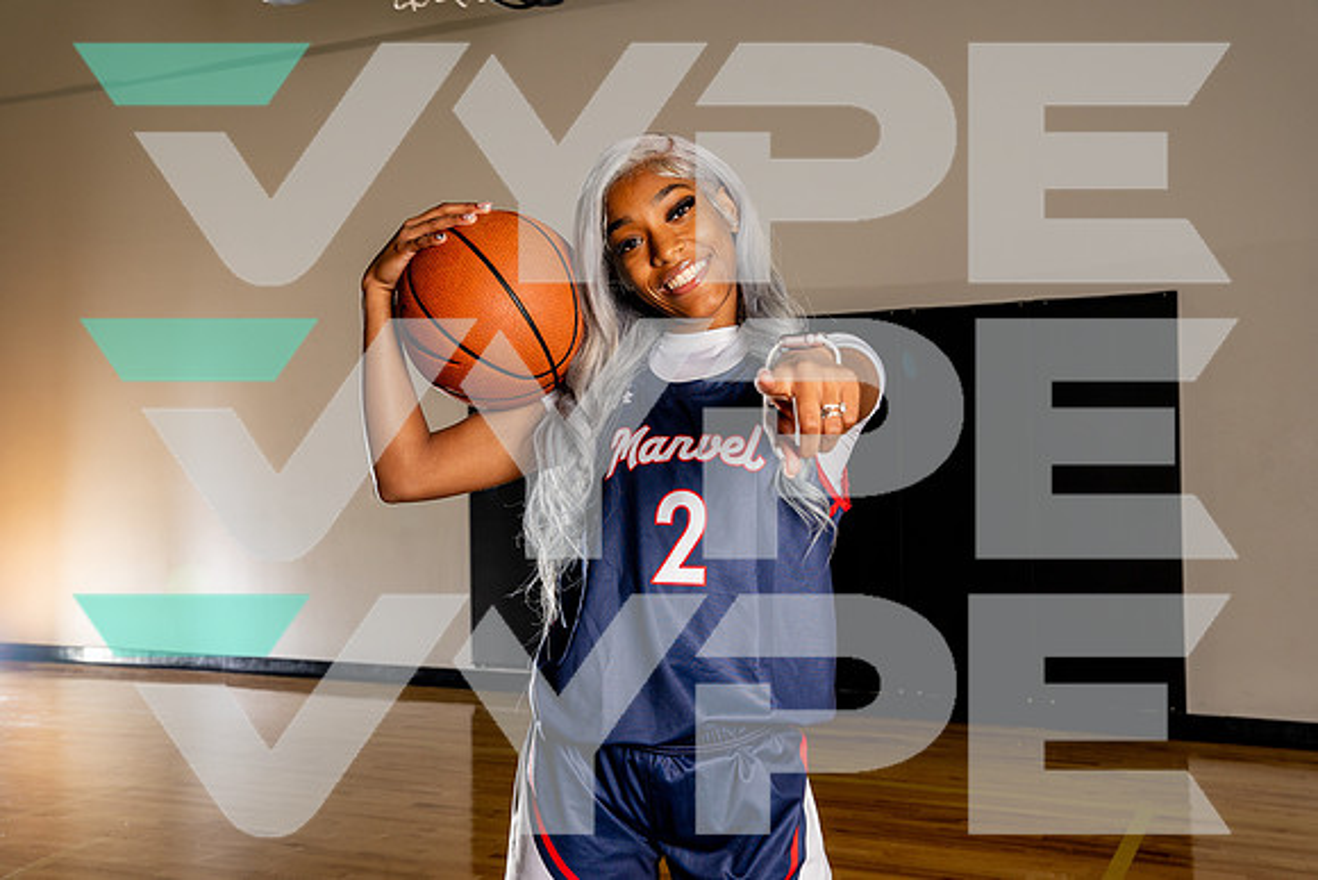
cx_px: 659
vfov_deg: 35.9
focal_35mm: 37
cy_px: 440
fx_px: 1359
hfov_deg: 51.8
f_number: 7.1
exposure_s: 1/200
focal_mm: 37.1
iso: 640
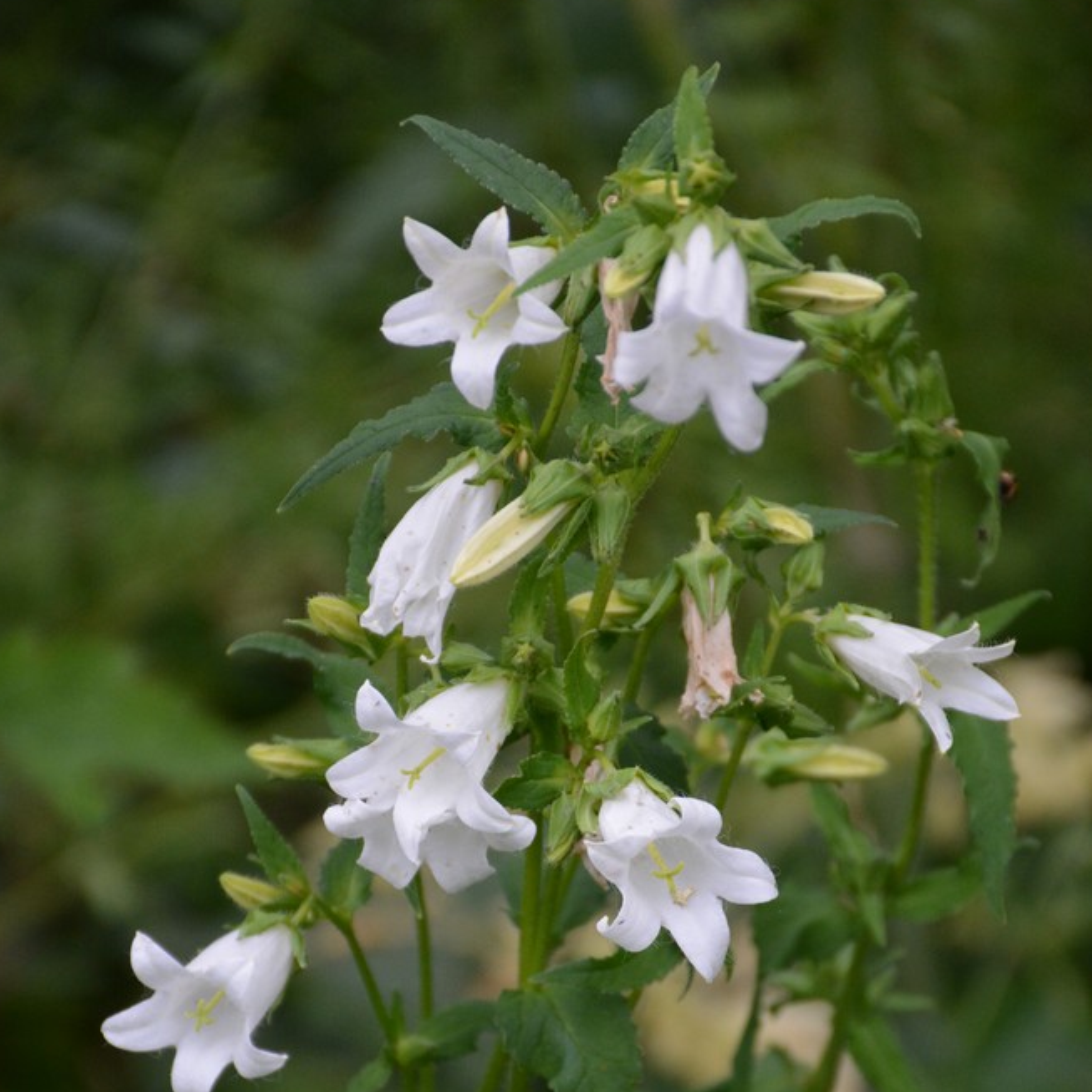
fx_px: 9993
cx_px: 563
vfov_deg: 6.3
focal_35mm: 280
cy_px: 778
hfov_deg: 6.3
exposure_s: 1/500
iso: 1250
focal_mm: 140
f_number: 5.6
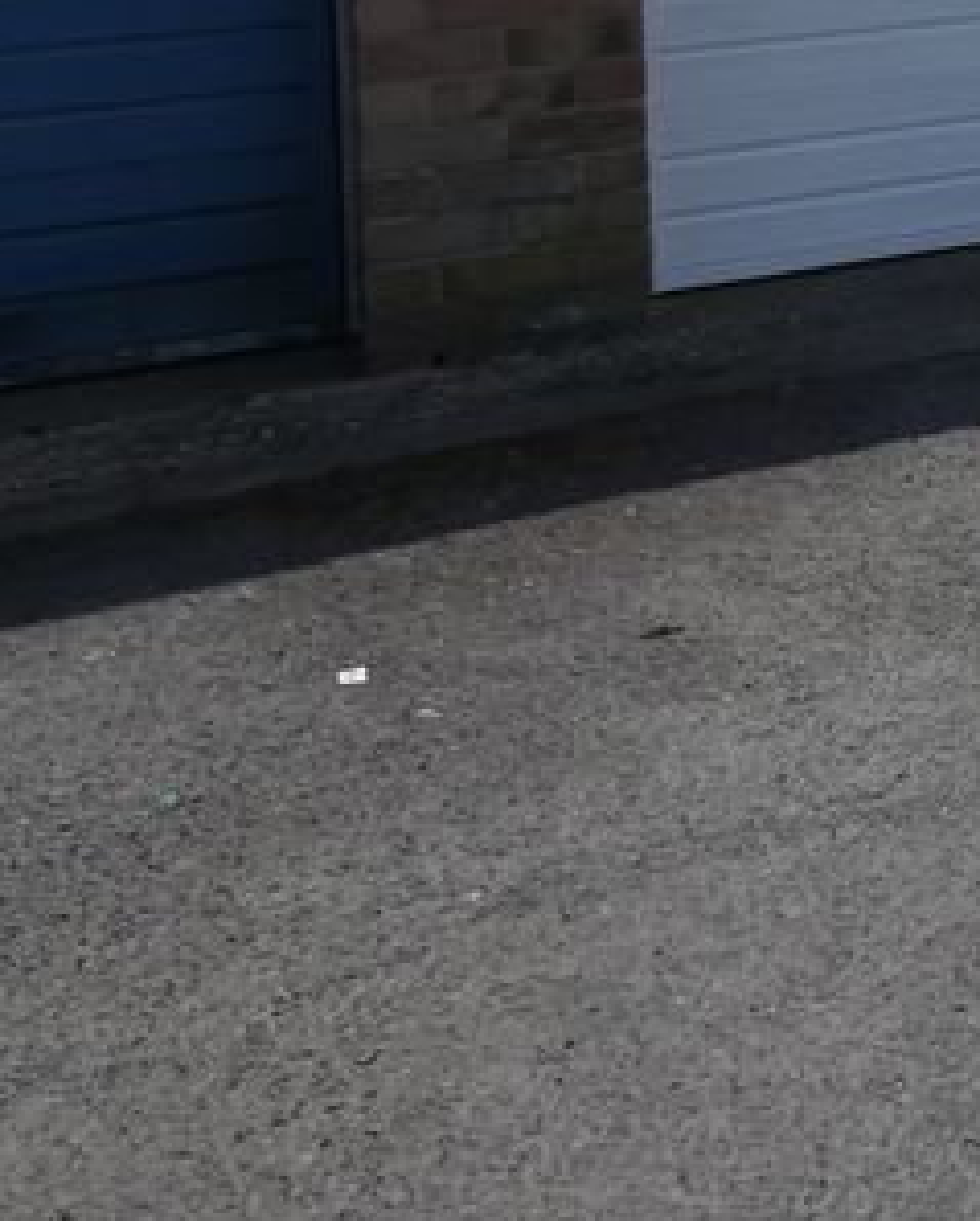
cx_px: 2017
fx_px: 2425
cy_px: -332
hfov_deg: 16.6
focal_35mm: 67
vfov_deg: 24.9
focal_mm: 3.6
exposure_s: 1/1000
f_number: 4
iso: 80
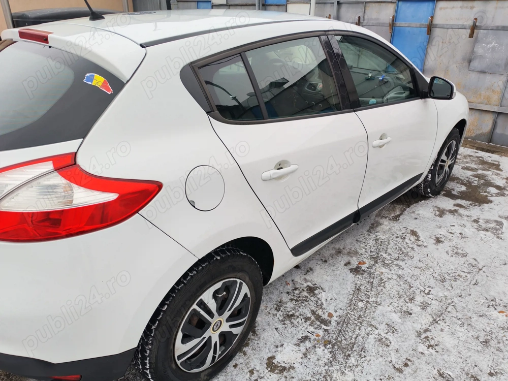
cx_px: 254
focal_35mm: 27
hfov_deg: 65.3
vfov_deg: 51.4
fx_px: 396
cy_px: 190
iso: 50
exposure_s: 1/210
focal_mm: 6.12
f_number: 1.9
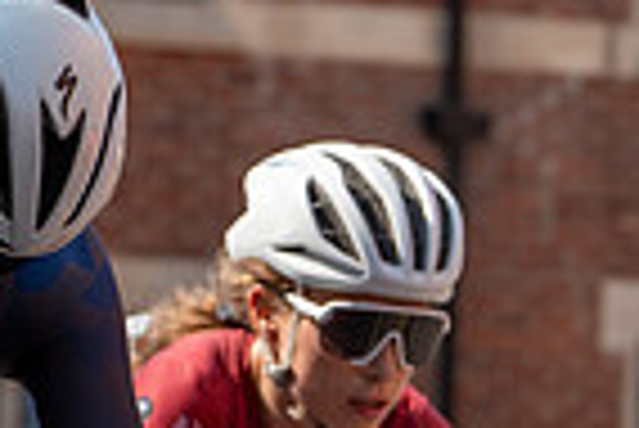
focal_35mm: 405
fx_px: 7196
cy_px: 408
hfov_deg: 5.1
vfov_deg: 3.4
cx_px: -117
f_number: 5
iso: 200
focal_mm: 99
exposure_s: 1/1250
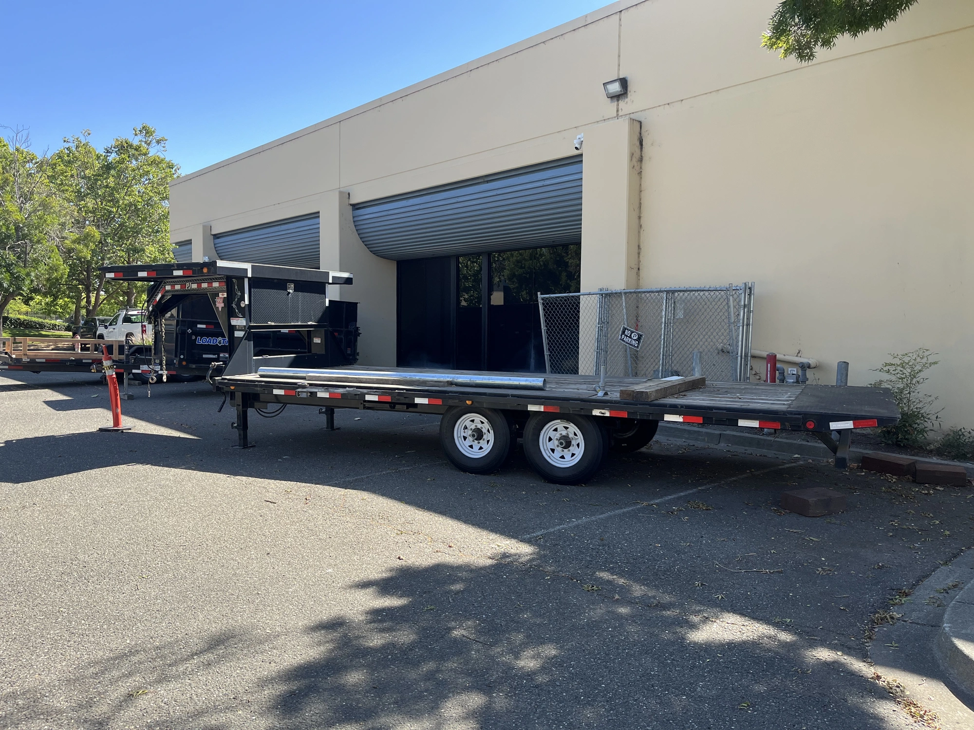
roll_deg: +0.1
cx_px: 487
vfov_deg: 53.1
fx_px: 732
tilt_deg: -3.4
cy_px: 365
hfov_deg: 67.3
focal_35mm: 26
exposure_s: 1/833
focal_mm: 5.1
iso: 50
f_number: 1.6
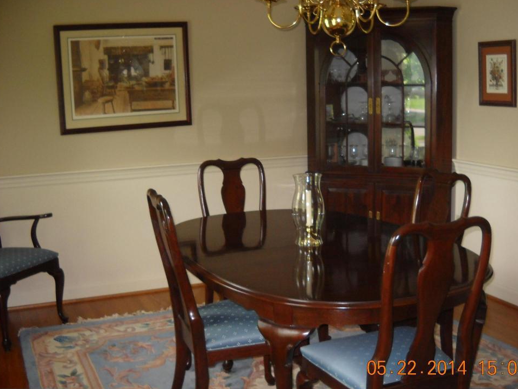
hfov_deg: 42.9
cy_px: 203
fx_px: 659
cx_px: 273
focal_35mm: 44
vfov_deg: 32.9
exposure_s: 1/30
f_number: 3.1
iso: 200
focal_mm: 6.72
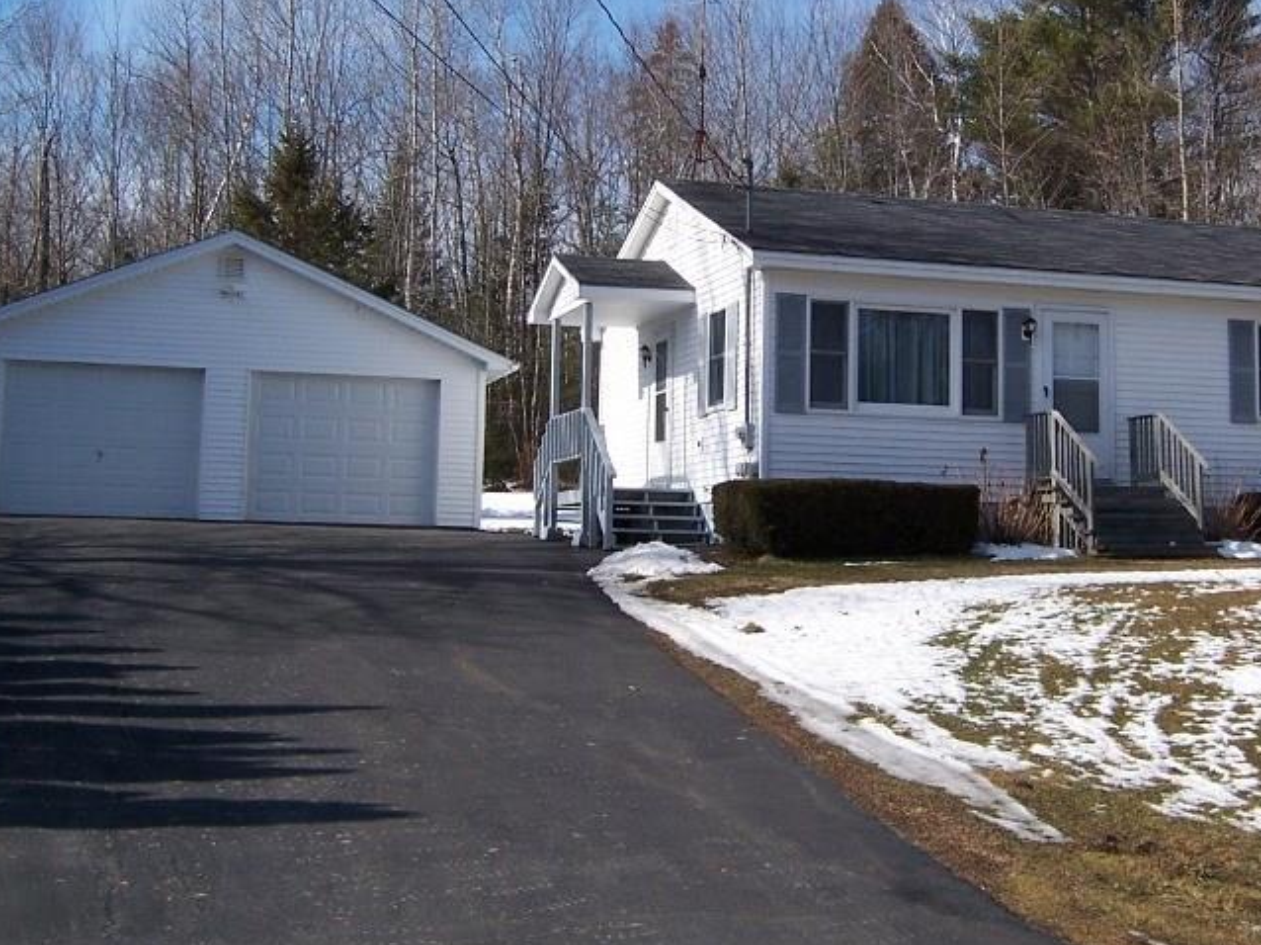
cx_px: 800
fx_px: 1930
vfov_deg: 27.3
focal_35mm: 53
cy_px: 304
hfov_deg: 35.9
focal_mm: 5.5
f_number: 3.4
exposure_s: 1/1000
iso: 80
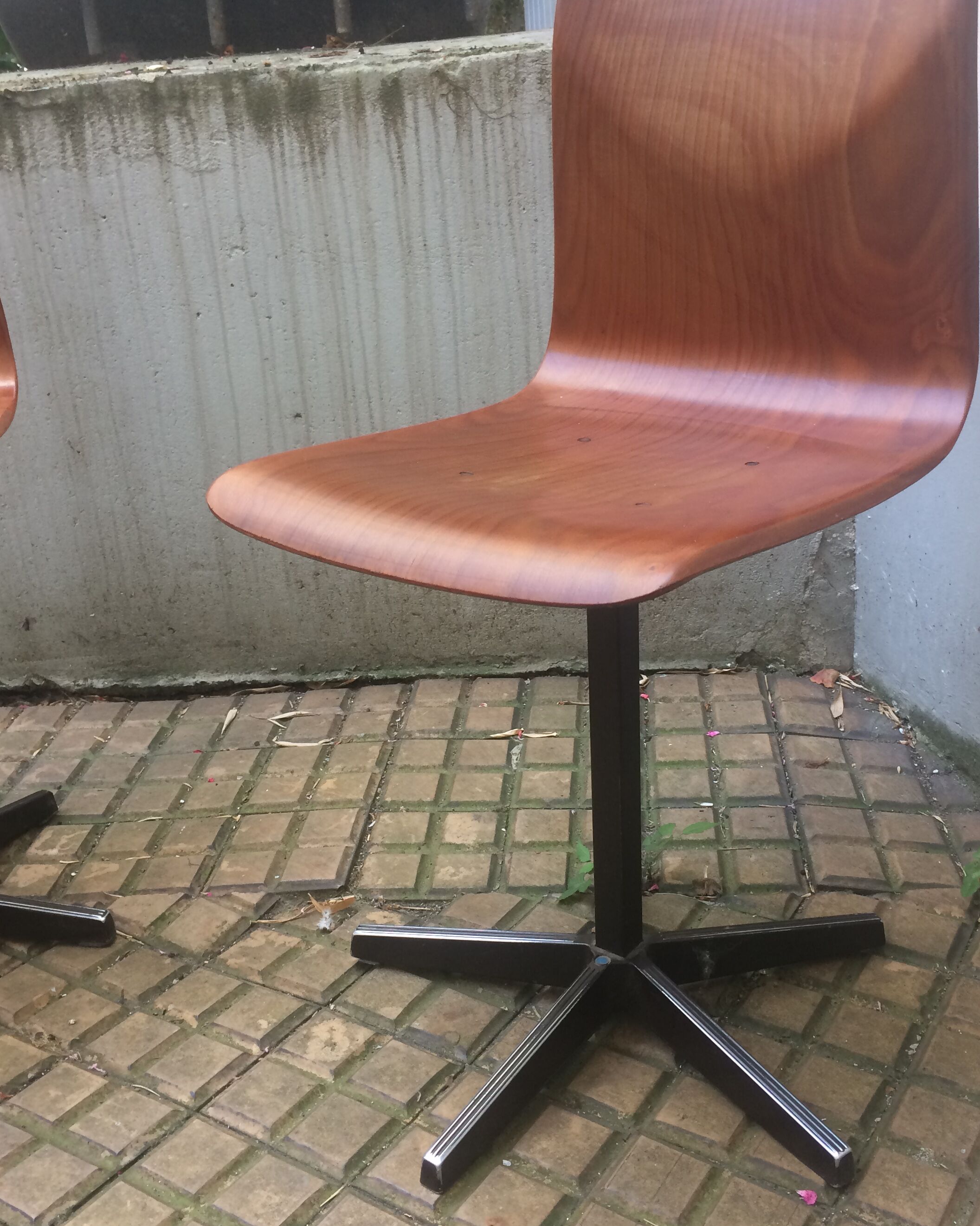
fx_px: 1269
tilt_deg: -21.1
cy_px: 614
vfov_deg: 51.5
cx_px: 523
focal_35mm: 35
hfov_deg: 42.2
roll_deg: +5.4
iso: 40
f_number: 2.2
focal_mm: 4.15
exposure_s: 1/33
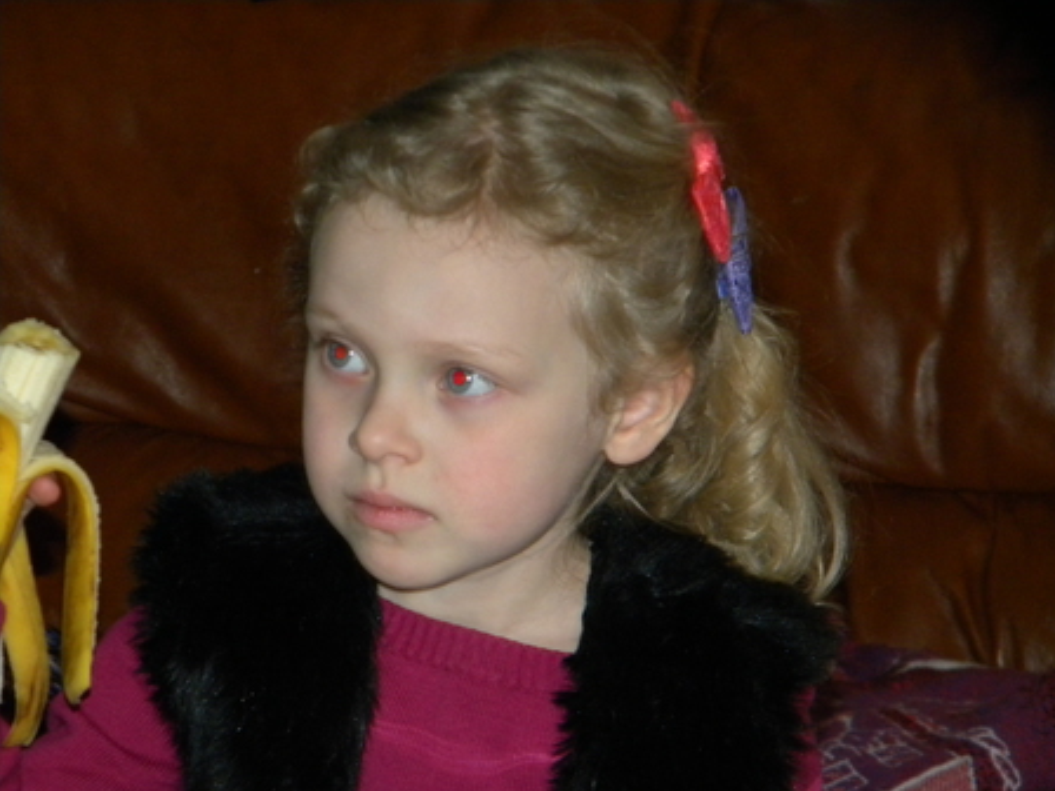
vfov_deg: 8.1
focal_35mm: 184
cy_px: 396
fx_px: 5608
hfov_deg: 10.7
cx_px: 528
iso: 400
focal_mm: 33.1
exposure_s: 1/30
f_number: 5.2
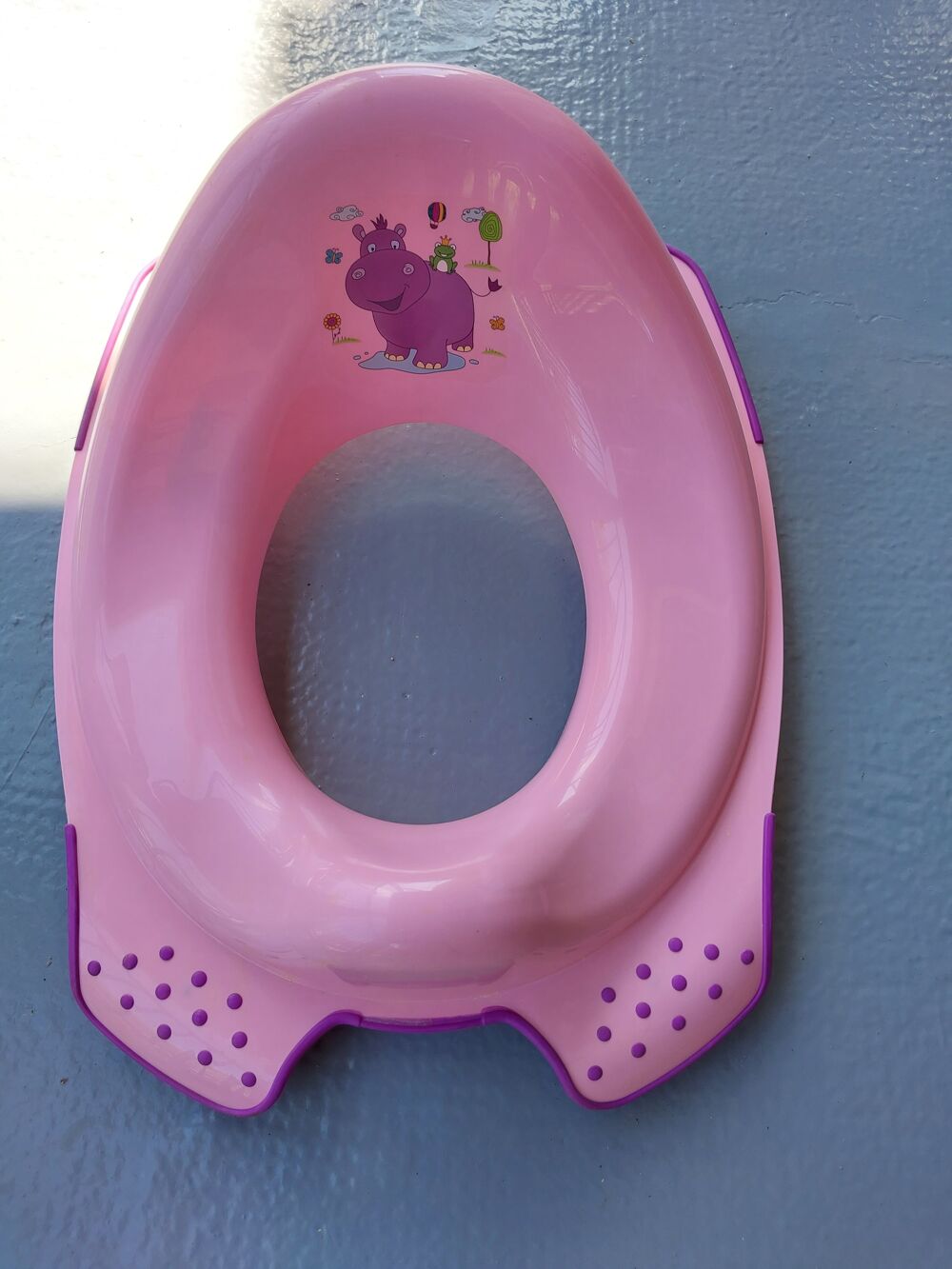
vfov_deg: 60.0
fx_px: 1100
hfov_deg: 46.8
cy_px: 634
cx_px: 476
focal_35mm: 30
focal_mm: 4.6
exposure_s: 1/100
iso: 40
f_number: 1.8
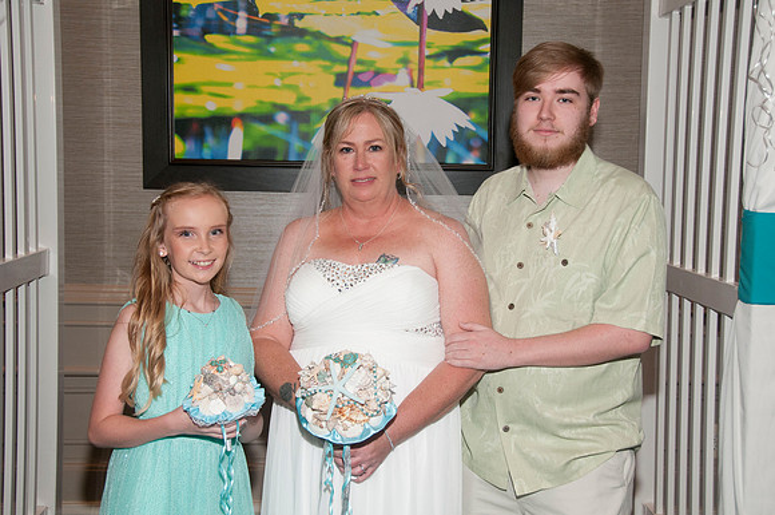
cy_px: 258
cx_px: 388
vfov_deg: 26.4
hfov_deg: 38.9
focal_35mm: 51
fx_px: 1096
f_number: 5.6
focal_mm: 34
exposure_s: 1/60
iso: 400
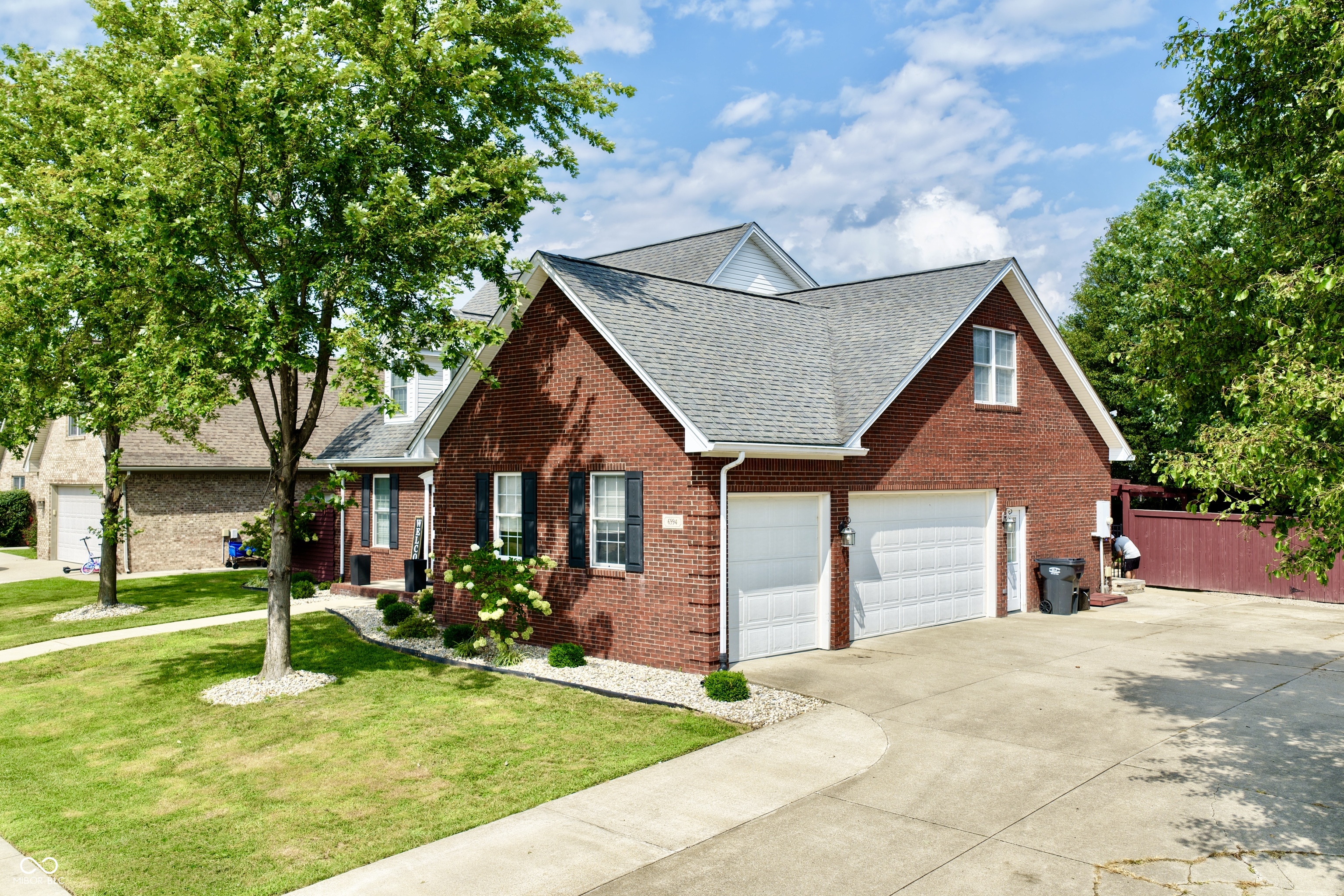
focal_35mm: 28
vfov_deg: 46.4
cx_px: 672
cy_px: 448
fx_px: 1045
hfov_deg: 65.5
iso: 100
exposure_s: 1/1000
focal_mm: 14.45
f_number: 2.8
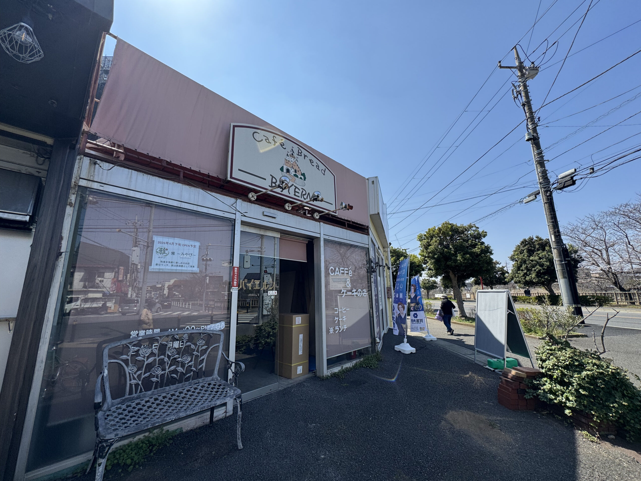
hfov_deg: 102.1
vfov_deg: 85.7
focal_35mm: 14
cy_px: 240
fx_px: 259
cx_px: 320
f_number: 2.2
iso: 50
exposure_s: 1/1420
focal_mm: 2.22
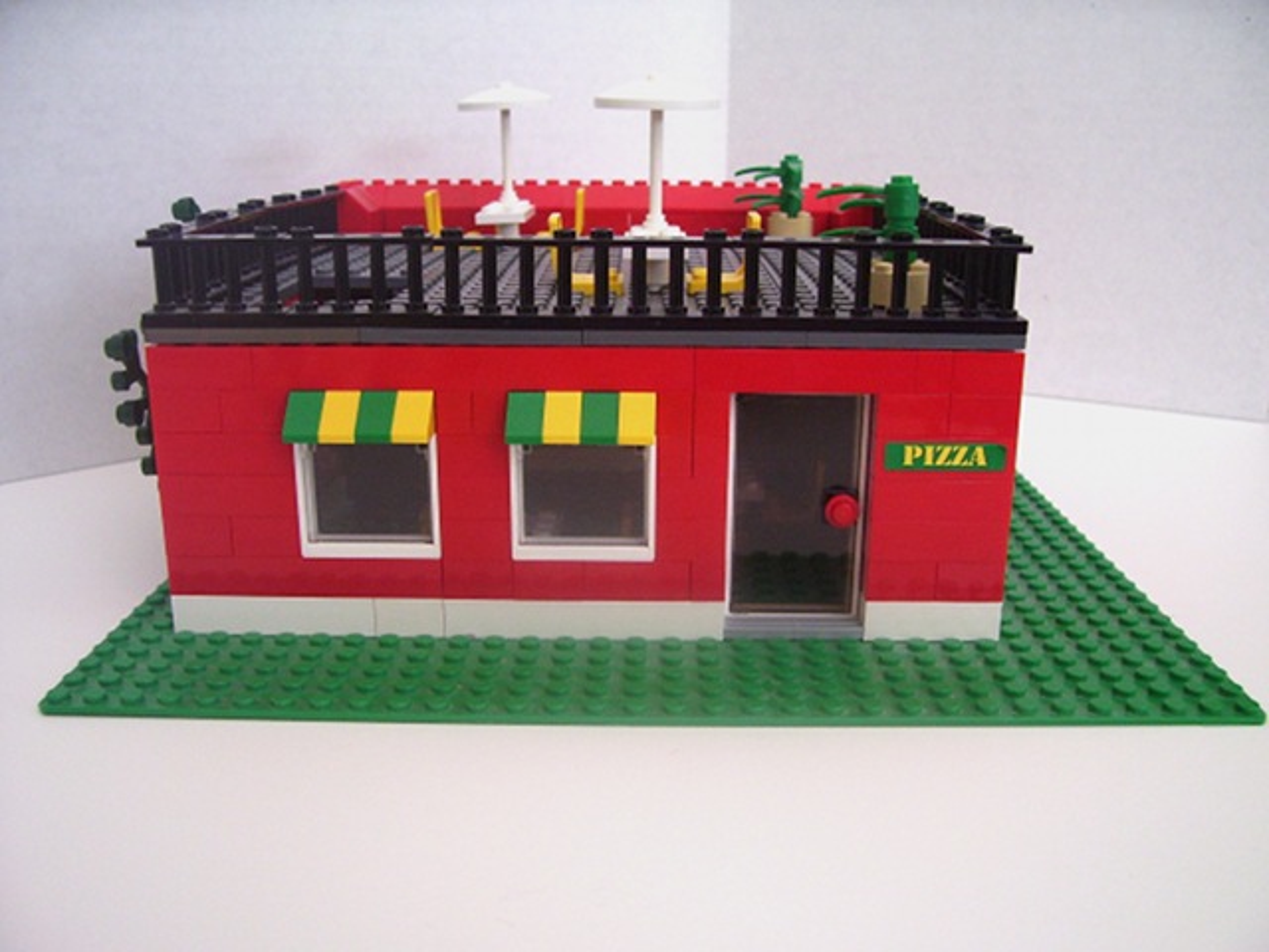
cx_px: 634
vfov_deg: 41.8
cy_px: 476
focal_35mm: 34
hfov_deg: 54.0
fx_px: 1246
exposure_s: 1/8
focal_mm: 5.6
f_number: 2.7
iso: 160
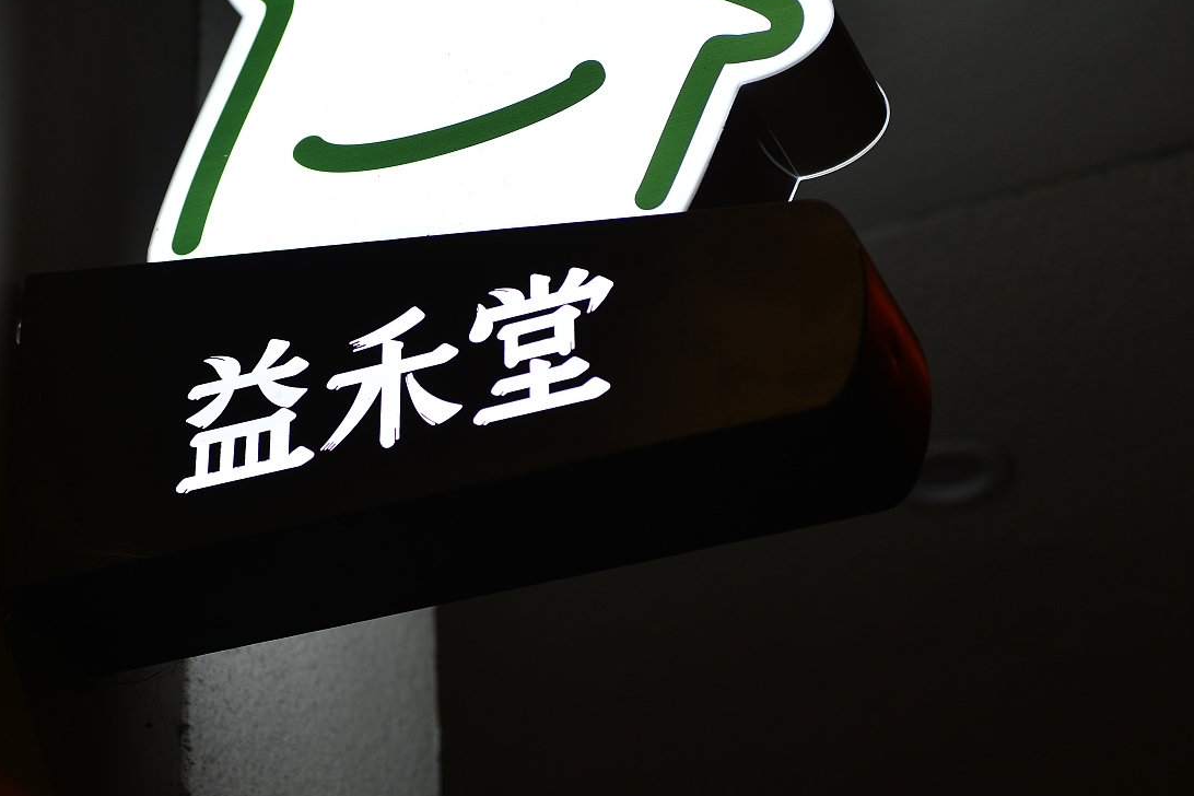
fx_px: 3615
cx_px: 348
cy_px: 348
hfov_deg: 18.7
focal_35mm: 109
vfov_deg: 12.6
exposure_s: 1/200
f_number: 2.8
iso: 140
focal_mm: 70
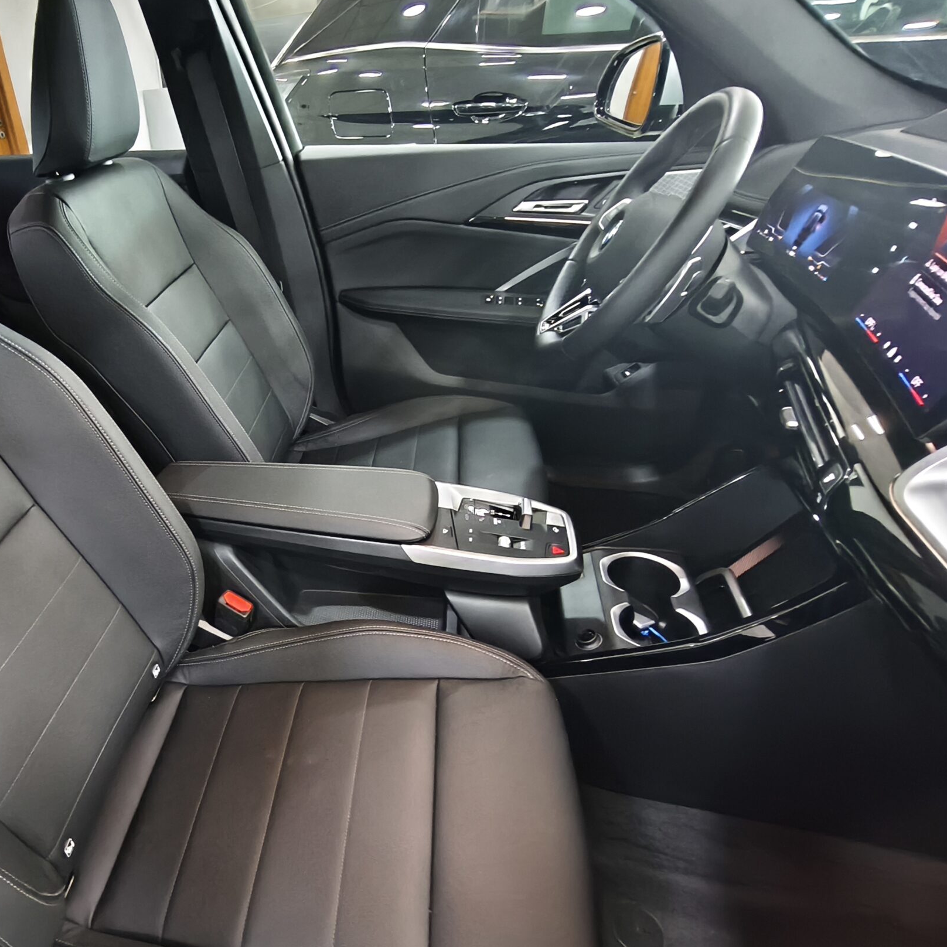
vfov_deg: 72.0
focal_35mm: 21
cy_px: 519
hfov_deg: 67.5
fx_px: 650
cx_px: 236
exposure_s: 1/11.1
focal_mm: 1.91
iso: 2500
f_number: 2.2
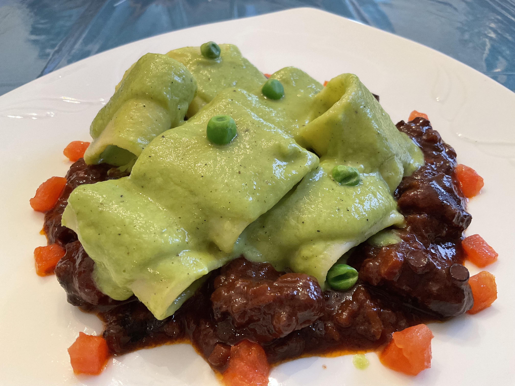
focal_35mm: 29
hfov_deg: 61.7
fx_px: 431
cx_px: 258
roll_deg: -0.5
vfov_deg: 48.2
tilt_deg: -42.4
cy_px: 193
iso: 200
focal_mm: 3
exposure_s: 1/60
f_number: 1.8
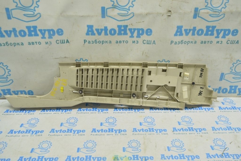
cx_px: 120
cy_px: 80
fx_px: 211
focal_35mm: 32
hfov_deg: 59.5
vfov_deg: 41.6
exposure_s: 1/20
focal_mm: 21
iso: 400
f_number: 5.6
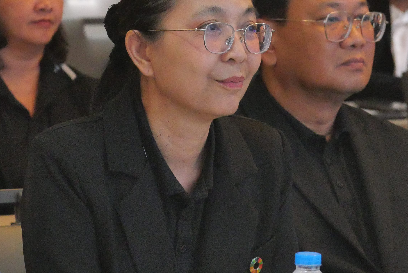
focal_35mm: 265
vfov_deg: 5.2
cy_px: 146
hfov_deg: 7.8
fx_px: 3005
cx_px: 171
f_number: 5.6
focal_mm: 78
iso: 6400
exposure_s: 1/125
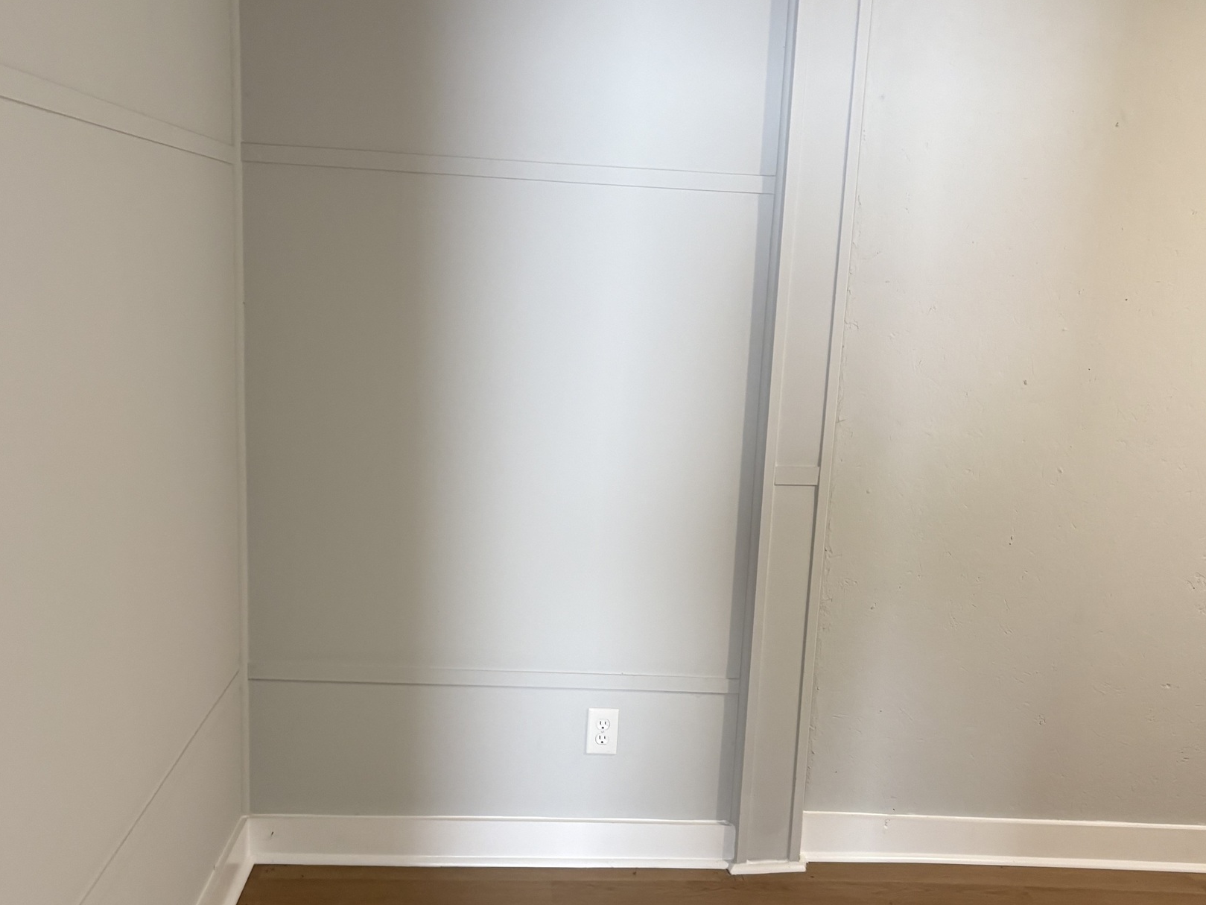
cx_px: 629
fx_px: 1289
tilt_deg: -11.1
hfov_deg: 50.1
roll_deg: -3.4
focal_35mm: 37
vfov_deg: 38.4
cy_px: 564
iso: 200
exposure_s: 1/60
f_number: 1.6
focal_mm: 5.96
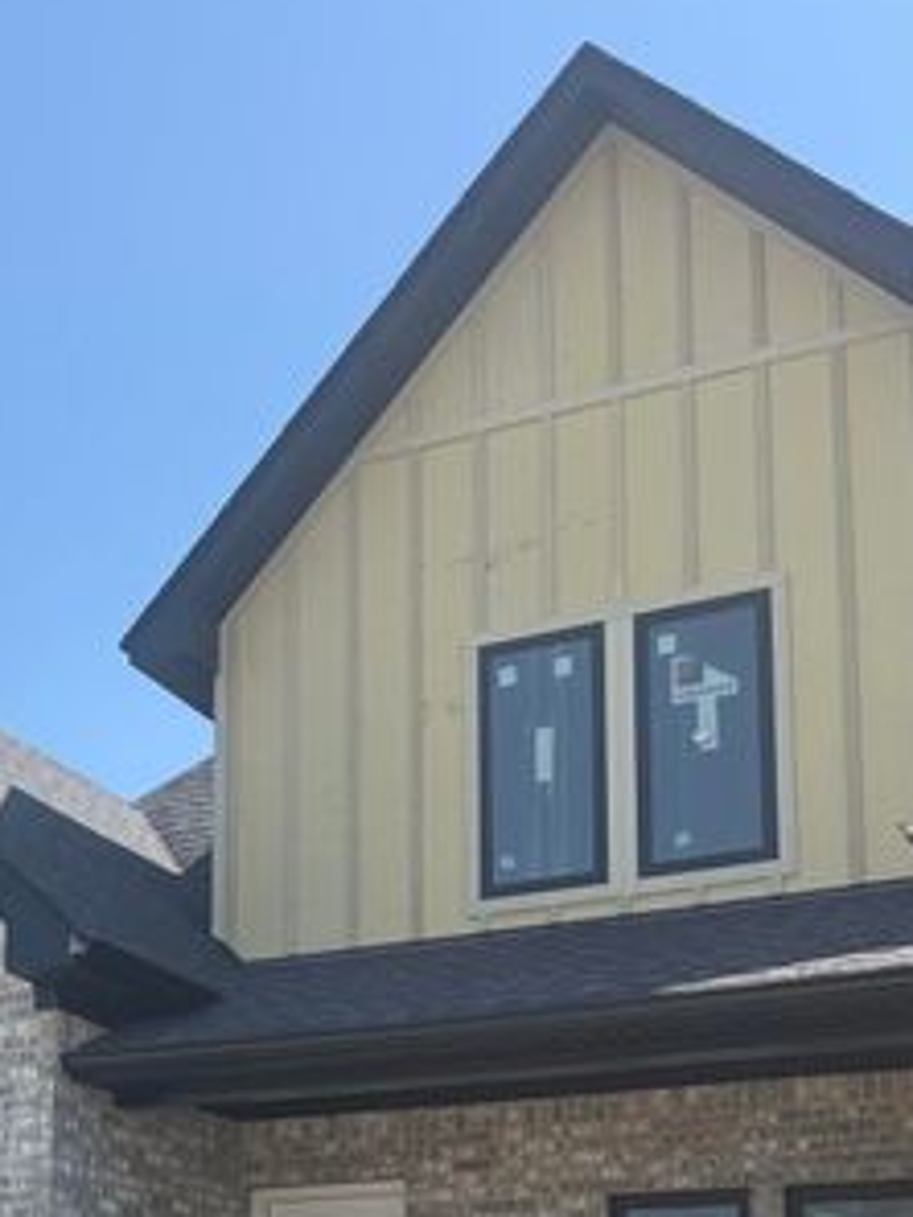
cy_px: 1112
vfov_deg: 33.5
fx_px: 1899
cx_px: 296
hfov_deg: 26.9
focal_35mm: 54
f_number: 1.78
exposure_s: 1/2907
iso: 80
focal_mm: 6.76
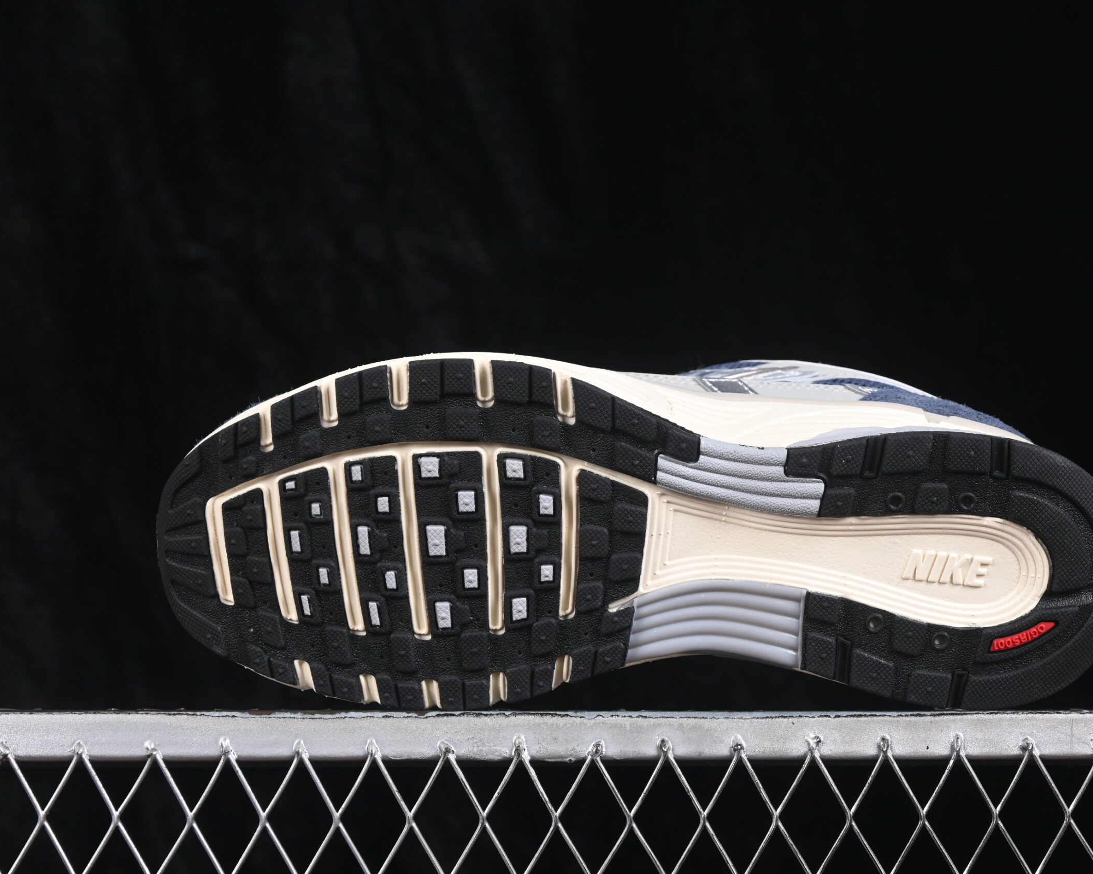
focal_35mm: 85
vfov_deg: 18.1
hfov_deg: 22.4
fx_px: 2750
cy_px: 436
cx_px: 657
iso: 160
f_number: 6.3
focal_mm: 50
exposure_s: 1/60
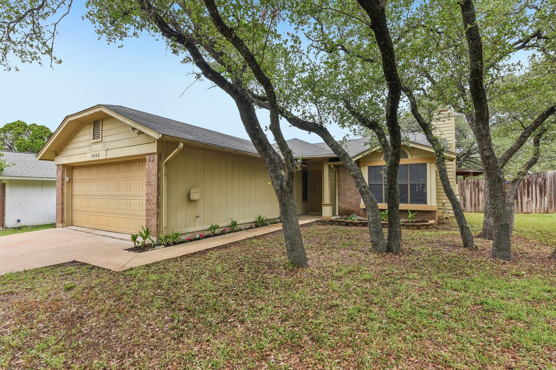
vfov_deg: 70.4
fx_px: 263
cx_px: 278
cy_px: 185
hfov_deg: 93.3
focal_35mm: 17
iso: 100
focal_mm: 17
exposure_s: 1/125
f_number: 8
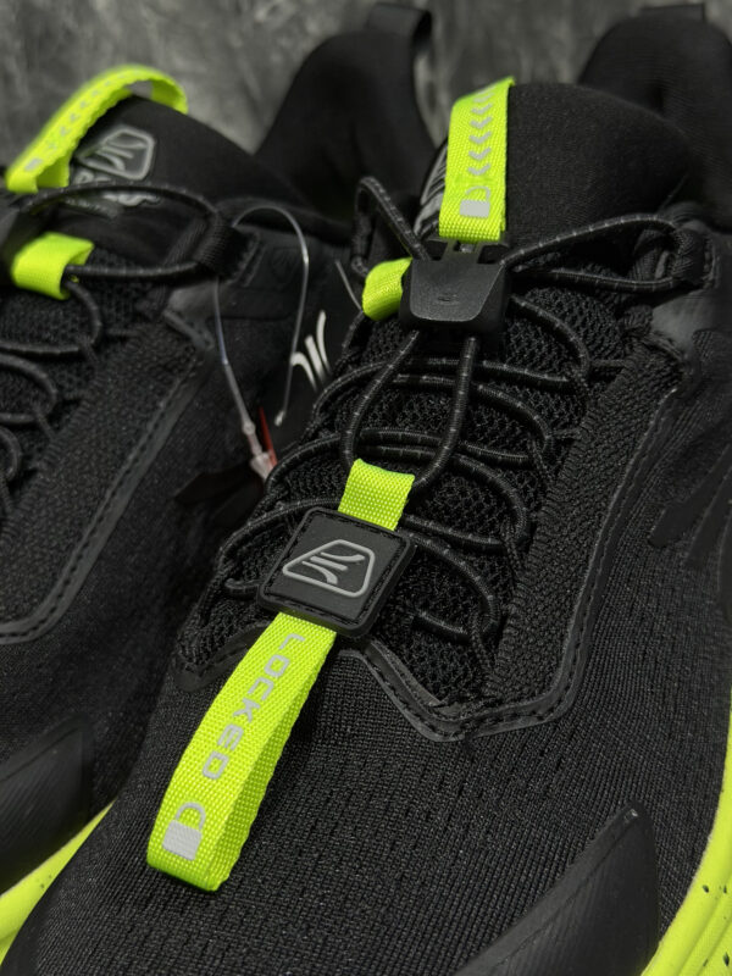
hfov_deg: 30.3
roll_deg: +10.5
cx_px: 366
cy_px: 488
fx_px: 1353
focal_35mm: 48
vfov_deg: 39.7
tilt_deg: -29.9
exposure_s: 1/40
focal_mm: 6.76
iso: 400
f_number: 1.78
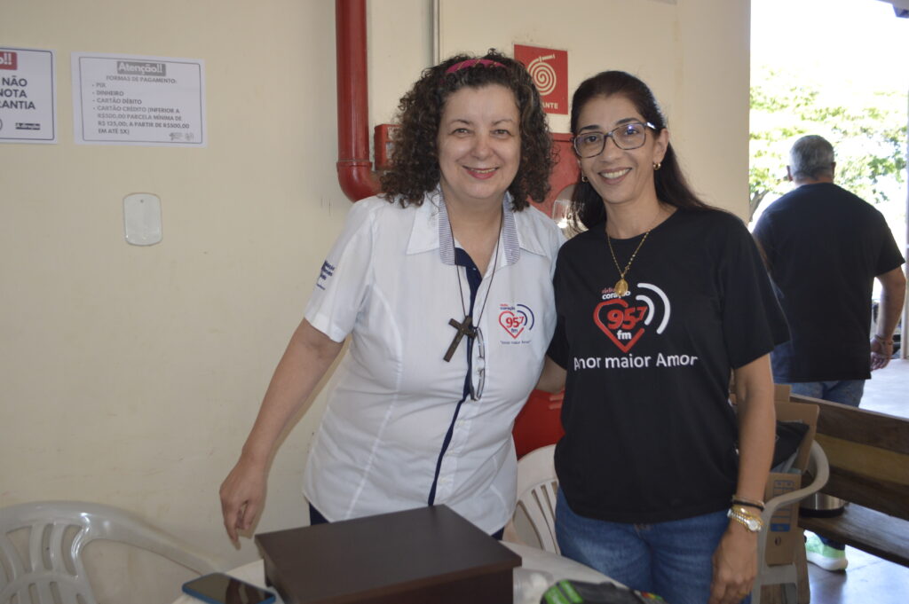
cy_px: 302
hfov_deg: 57.3
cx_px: 454
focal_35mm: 33
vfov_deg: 39.9
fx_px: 833
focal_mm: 22
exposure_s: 1/80
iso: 400
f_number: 4
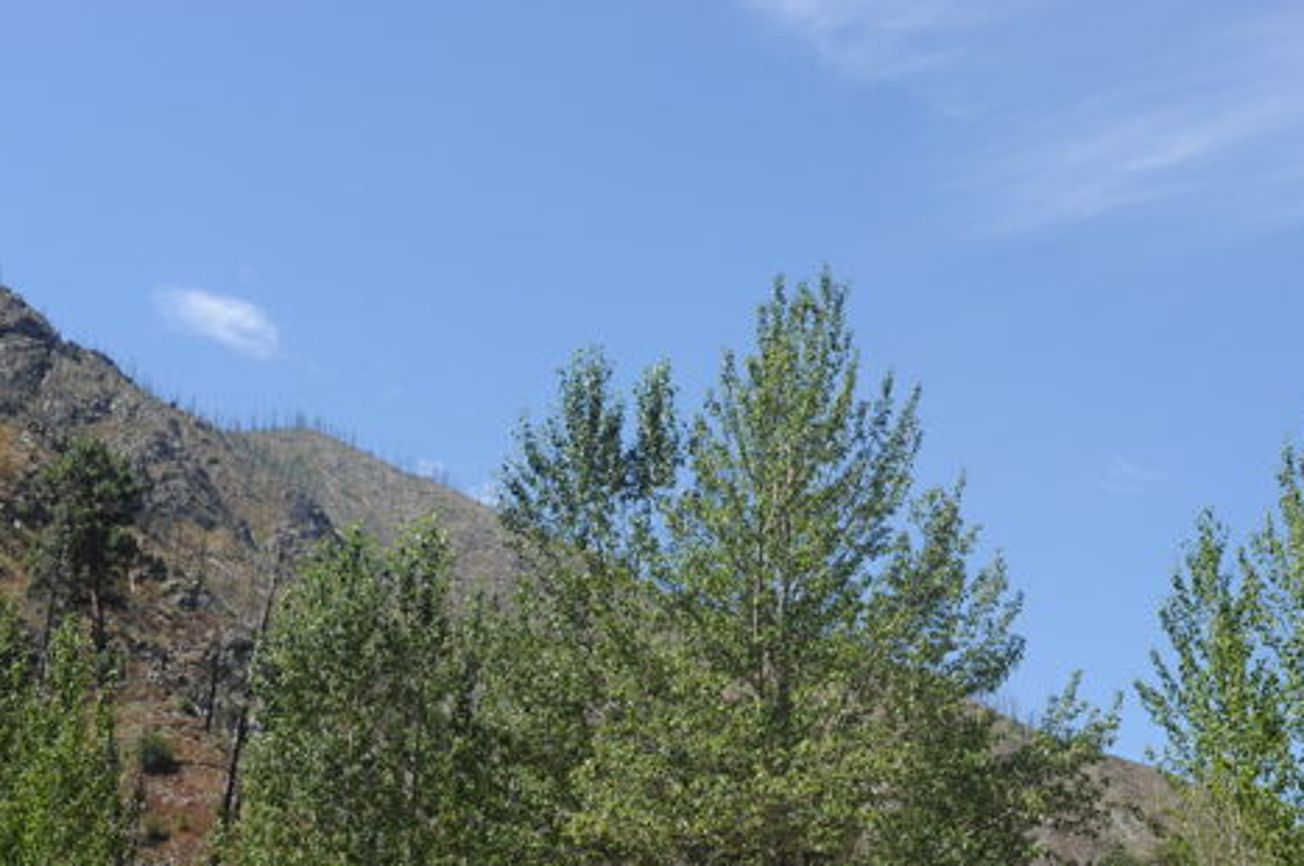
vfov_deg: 22.3
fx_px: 2170
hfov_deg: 33.2
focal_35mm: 60
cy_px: 690
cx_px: 832
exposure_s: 1/400
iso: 200
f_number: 9
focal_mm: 35
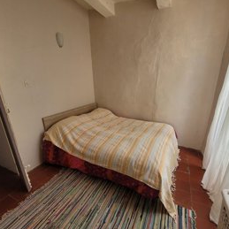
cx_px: 123
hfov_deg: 87.3
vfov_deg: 87.4
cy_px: 116
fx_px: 120
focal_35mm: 16
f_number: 2.2
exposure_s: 1/50
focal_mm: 1.74
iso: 80
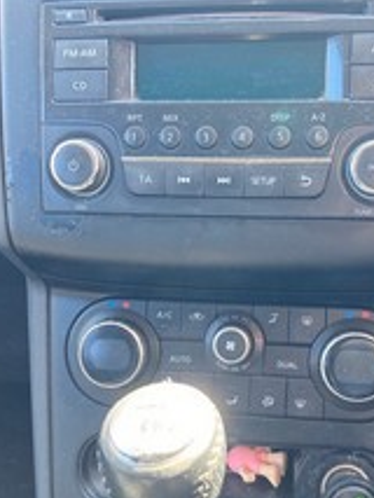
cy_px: 267
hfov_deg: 31.3
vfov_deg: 41.2
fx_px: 662
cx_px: 248
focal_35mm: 46
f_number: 1.8
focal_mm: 3.99
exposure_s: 1/60
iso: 100
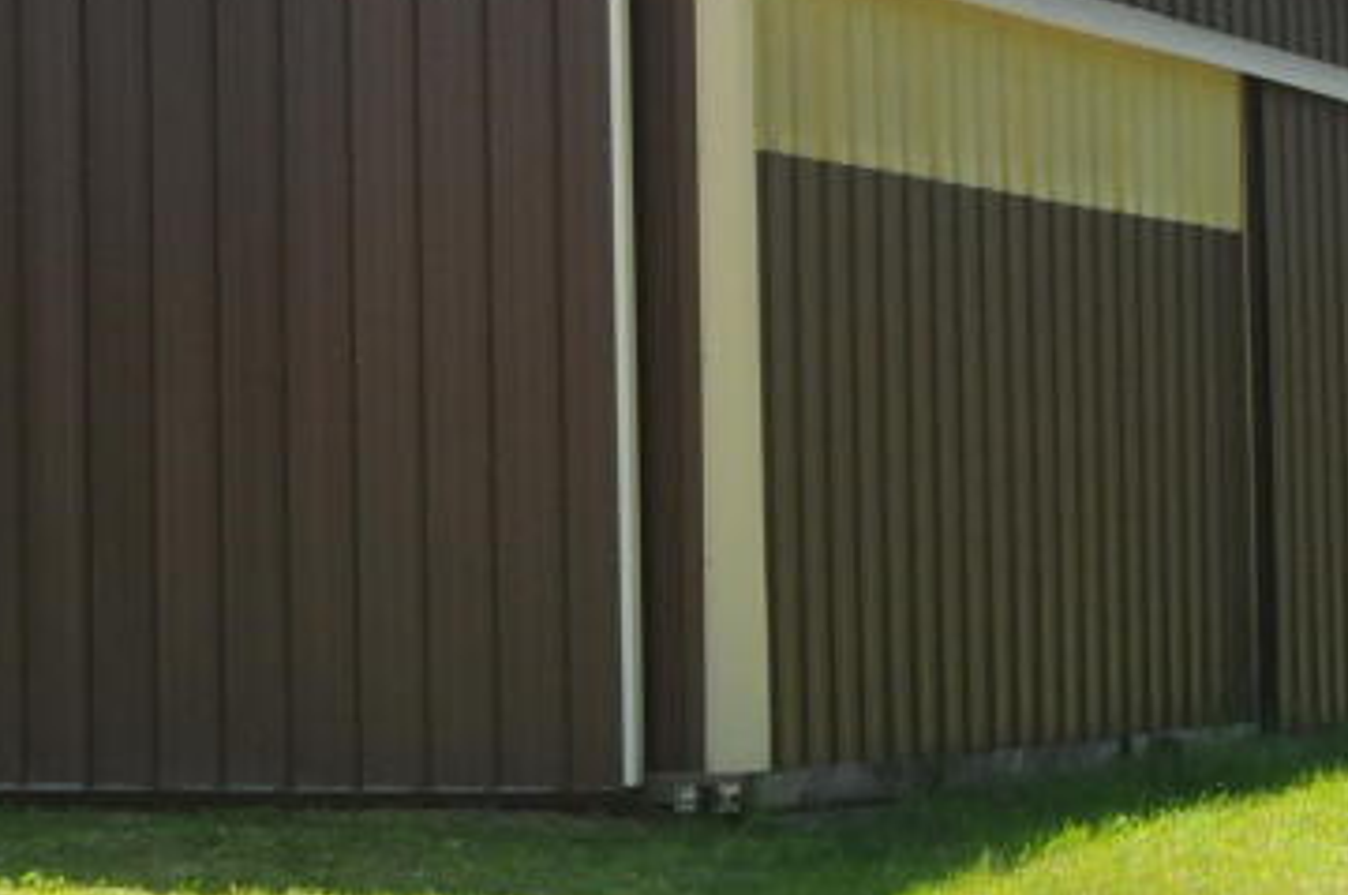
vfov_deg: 10.1
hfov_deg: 15.1
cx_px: 281
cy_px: 213
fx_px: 5048
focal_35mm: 135
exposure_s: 1/320
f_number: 9
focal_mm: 28
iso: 800
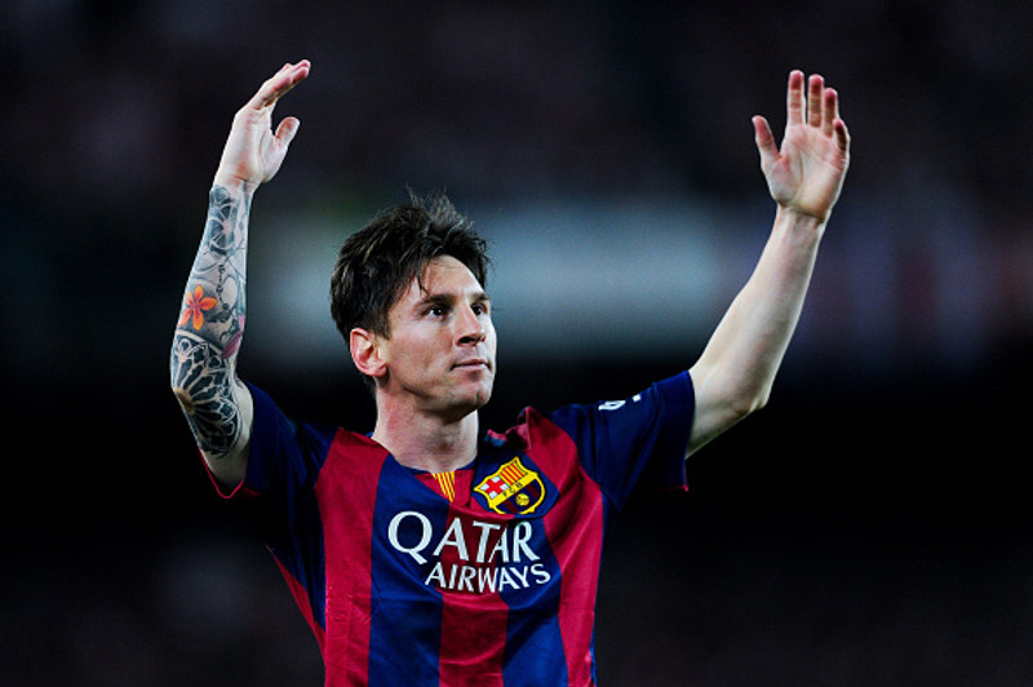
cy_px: 344
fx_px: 11468
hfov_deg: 5.2
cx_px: 516
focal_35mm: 400
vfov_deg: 3.4
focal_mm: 400
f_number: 3.2
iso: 2000
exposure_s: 1/1000
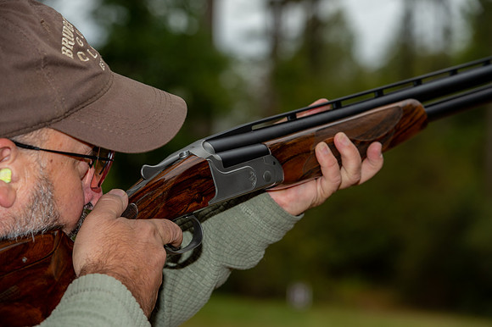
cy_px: 164
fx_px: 2117
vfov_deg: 8.8
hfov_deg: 13.3
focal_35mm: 155
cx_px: 246
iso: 320
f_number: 8
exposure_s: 1/250
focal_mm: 155
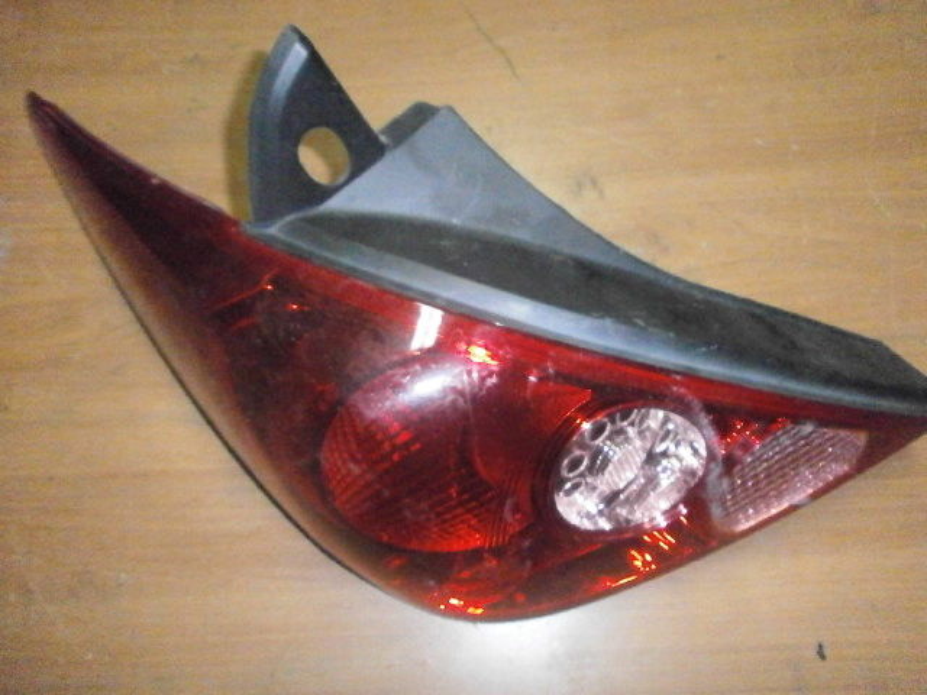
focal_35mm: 27
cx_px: 464
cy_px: 348
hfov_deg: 65.3
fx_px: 723
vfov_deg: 51.4
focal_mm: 4.8
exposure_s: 1/30
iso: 1600
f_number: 2.9
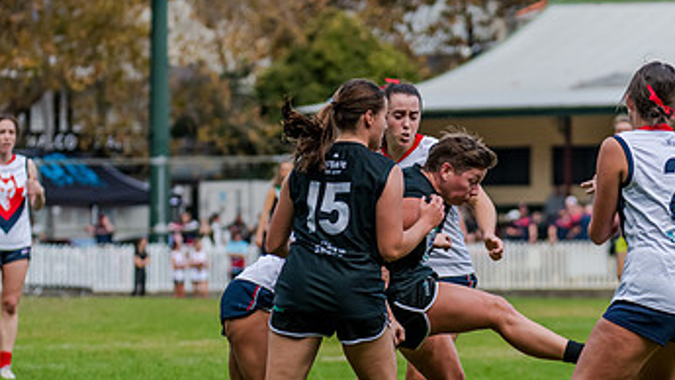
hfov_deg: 7.1
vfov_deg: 4.0
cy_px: 275
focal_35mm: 304
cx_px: 517
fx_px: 5441
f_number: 4.5
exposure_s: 1/2000
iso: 800
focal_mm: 170
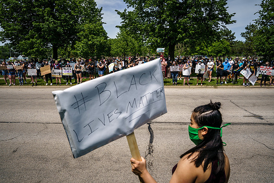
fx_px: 184
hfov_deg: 73.2
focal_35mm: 24
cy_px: 92
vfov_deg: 52.7
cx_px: 137
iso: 200
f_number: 6.3
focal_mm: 24
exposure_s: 1/1250
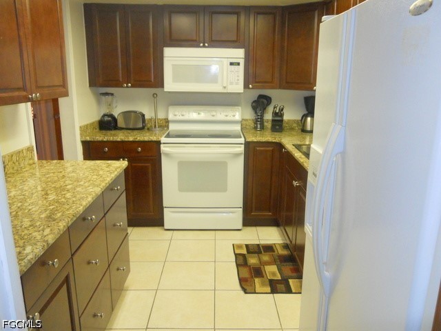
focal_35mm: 28
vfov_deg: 49.7
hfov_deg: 63.4
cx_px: 220
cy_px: 166
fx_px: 357
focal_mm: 5
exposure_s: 1/40
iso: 400
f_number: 2.7
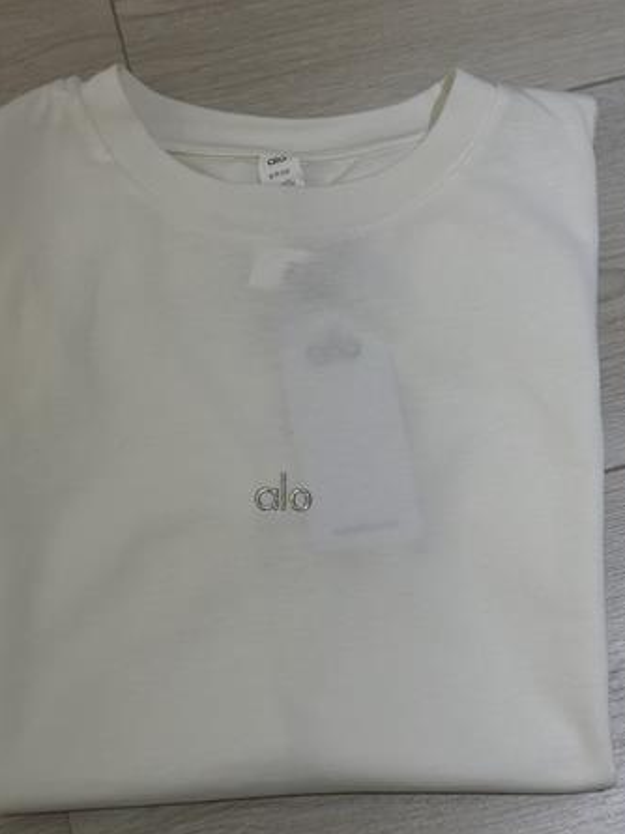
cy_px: 471
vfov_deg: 34.3
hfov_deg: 26.1
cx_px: 299
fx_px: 1349
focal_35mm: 56
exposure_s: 1/100
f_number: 1.78
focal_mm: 6.86
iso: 80
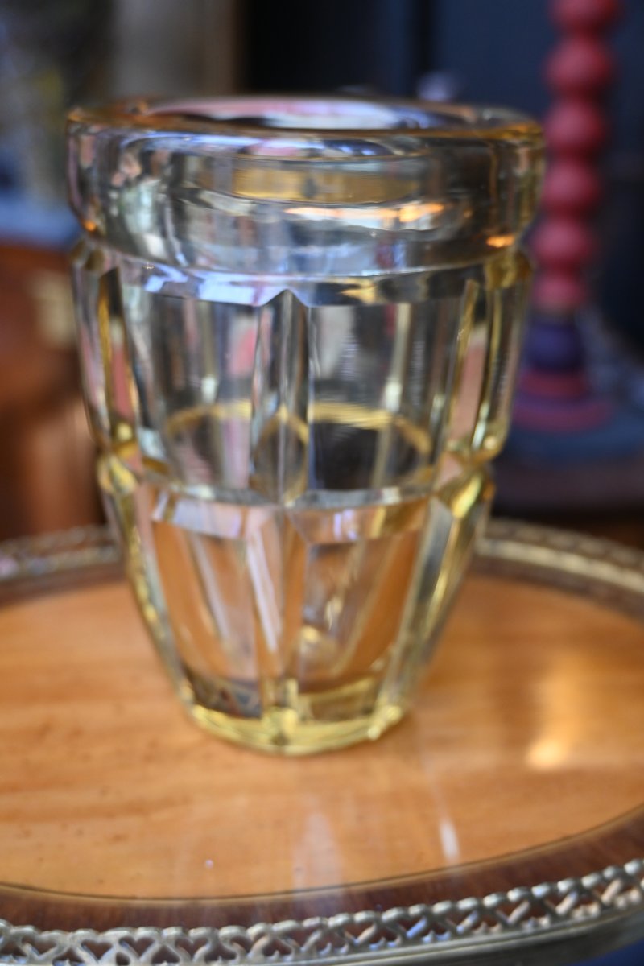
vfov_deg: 41.7
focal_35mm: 47
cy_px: 483
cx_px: 322
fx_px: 1268
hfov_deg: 28.5
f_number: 4
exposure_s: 1/125
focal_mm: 31.5
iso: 640
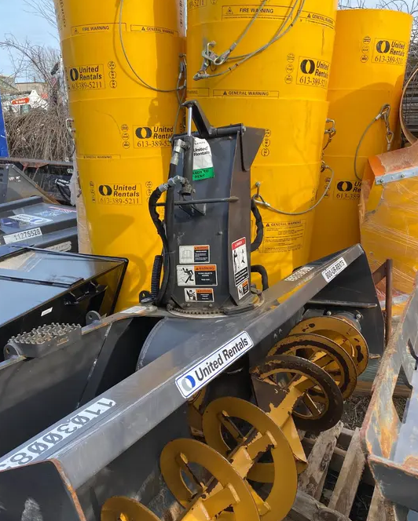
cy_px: 277
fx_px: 433
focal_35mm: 28
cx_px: 207
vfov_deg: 62.1
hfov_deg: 51.6
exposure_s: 1/793
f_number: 1.8
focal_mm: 4.25
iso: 32
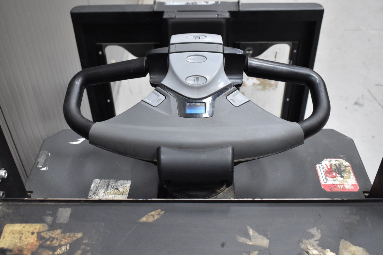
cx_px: 192
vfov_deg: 35.5
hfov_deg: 51.3
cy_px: 128
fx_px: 399
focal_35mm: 38
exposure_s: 1/50
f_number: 5
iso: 1600
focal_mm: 25
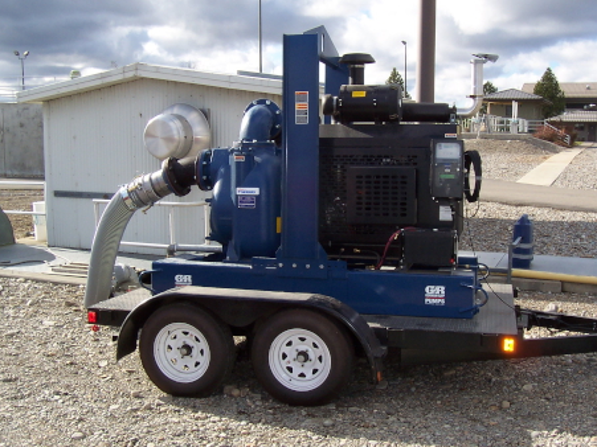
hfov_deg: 45.8
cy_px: 222
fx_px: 707
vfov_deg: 35.1
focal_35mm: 41
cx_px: 316
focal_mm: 5.6
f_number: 5.6
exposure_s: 1/350
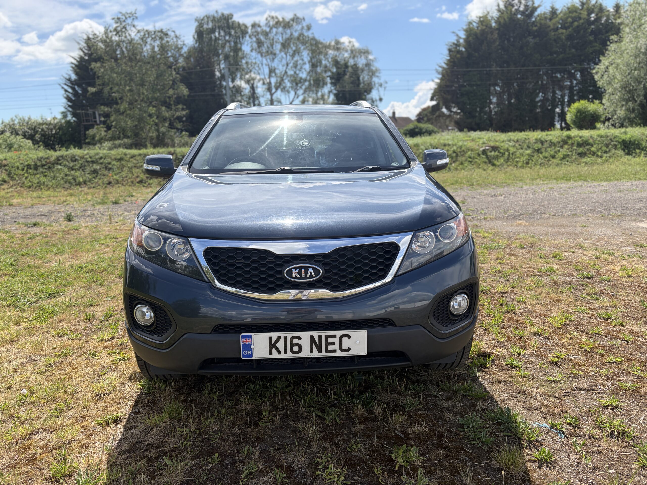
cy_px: 242
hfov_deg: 67.3
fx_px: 486
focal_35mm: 26
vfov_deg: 53.1
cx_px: 324
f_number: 1.6
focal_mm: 5.96
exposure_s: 1/2538
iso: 50
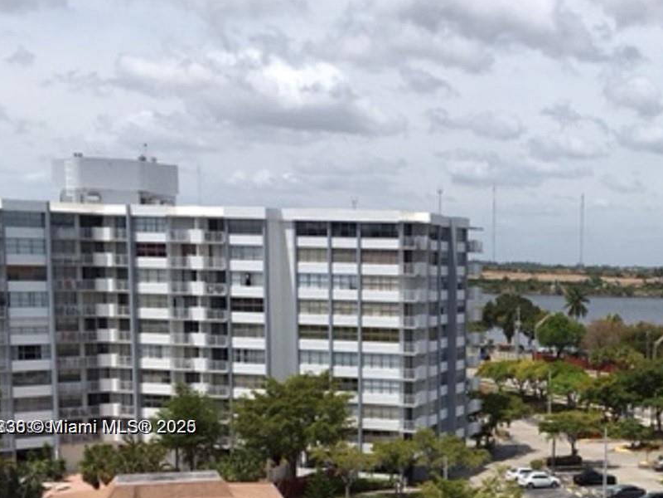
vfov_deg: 24.6
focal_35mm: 58
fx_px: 1111
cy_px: 428
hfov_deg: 31.7
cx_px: 594
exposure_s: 1/2481
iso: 25
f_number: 2.2
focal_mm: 4.15
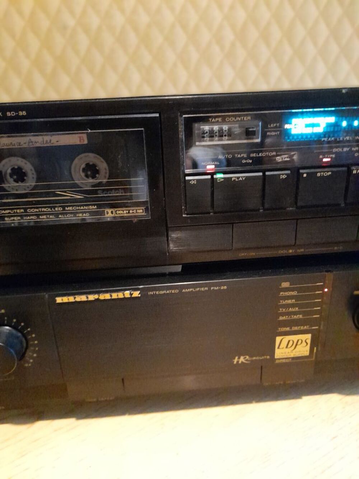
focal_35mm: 25
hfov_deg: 54.9
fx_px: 346
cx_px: 180
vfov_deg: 69.4
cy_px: 240
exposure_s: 1/17
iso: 1600
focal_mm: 4.6
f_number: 2
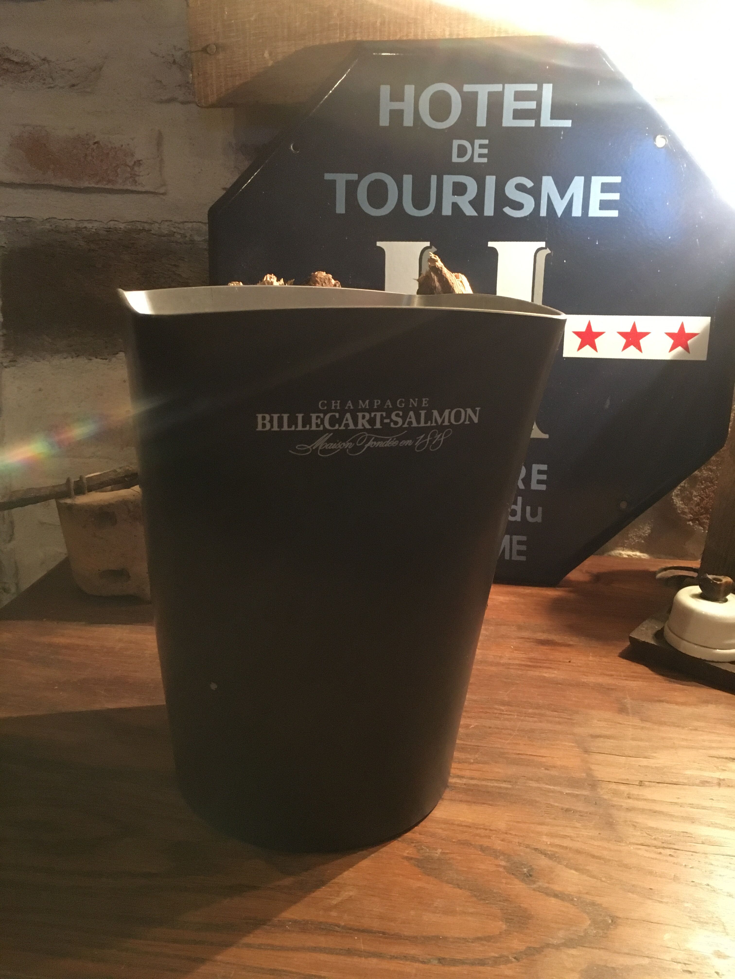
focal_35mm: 29
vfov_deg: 61.7
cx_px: 368
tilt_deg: -16.8
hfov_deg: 48.2
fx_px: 821
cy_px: 490
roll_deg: -0.9
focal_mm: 4.15
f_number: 2.2
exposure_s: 1/17
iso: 250
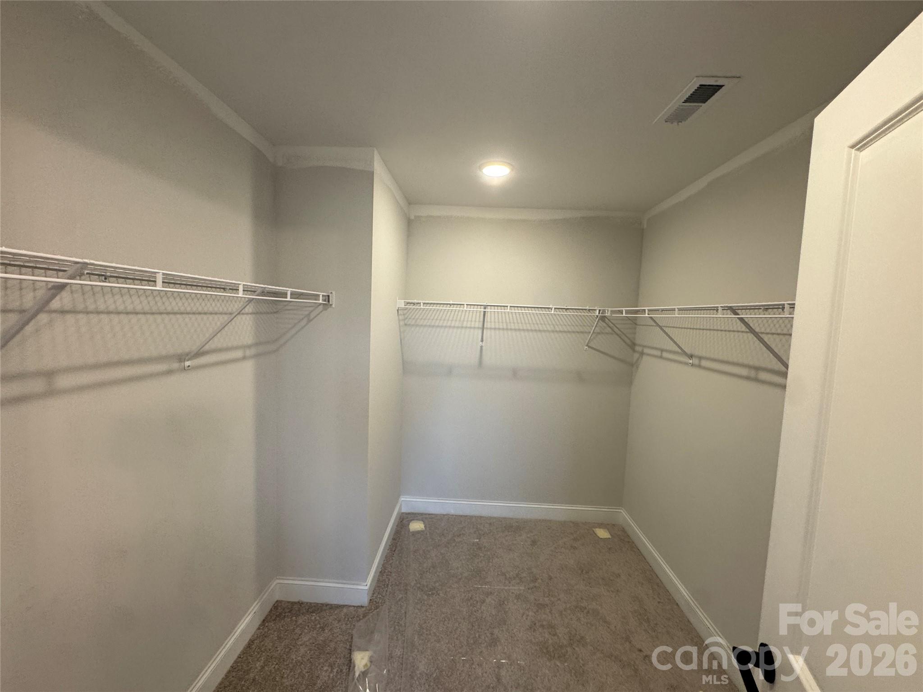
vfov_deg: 85.7
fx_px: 373
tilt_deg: -5.3
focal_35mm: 14
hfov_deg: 102.1
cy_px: 346
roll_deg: -2.6
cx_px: 462
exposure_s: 1/120
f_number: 2.2
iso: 160
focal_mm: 2.22
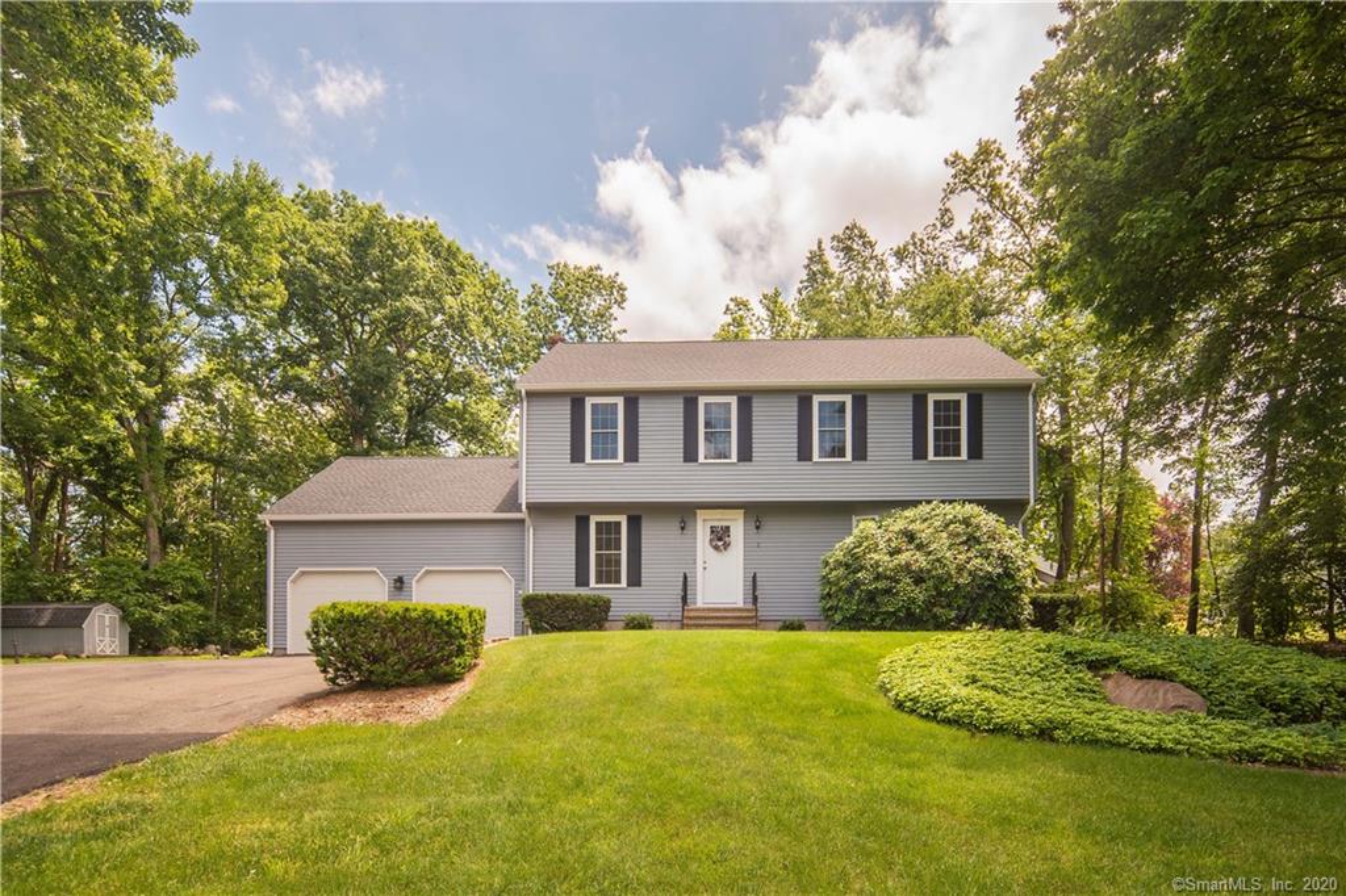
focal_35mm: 14
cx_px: 673
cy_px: 448
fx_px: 523
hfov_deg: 104.3
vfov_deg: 81.2
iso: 80
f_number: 10
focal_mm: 14
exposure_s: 1/160
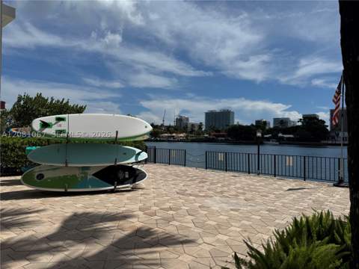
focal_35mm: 24
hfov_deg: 71.6
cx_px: 180
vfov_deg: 56.8
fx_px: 249
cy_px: 134
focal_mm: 6.76
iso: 80
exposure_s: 1/12346
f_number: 1.78
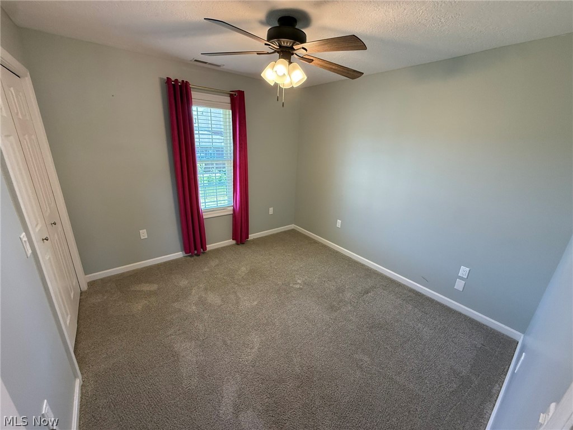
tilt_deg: -18.3
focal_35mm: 14
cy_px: 215
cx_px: 286
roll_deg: -3.0
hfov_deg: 102.1
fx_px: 232
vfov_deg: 85.7
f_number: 2.2
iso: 320
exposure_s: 1/120
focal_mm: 2.22
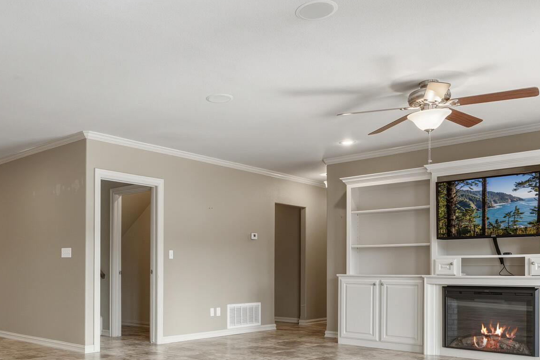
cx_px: 154
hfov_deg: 52.7
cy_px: 282
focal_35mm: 35
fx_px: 525
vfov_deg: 36.7
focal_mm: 16
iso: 160
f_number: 8
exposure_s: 1/200
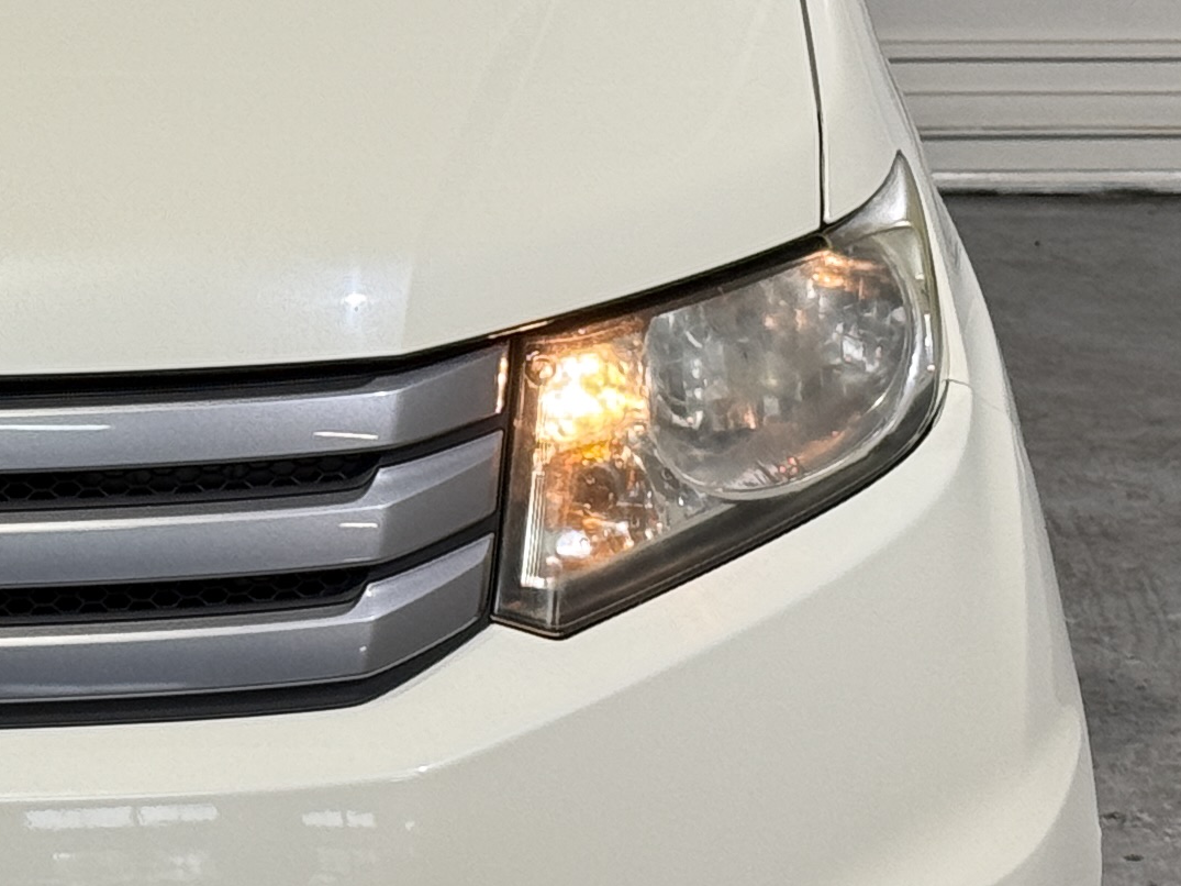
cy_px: 185
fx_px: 6140
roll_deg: +0.3
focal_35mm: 180
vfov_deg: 8.2
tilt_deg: -10.2
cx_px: -271
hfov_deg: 10.8
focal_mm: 6.76
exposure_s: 1/60
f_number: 1.78
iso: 50
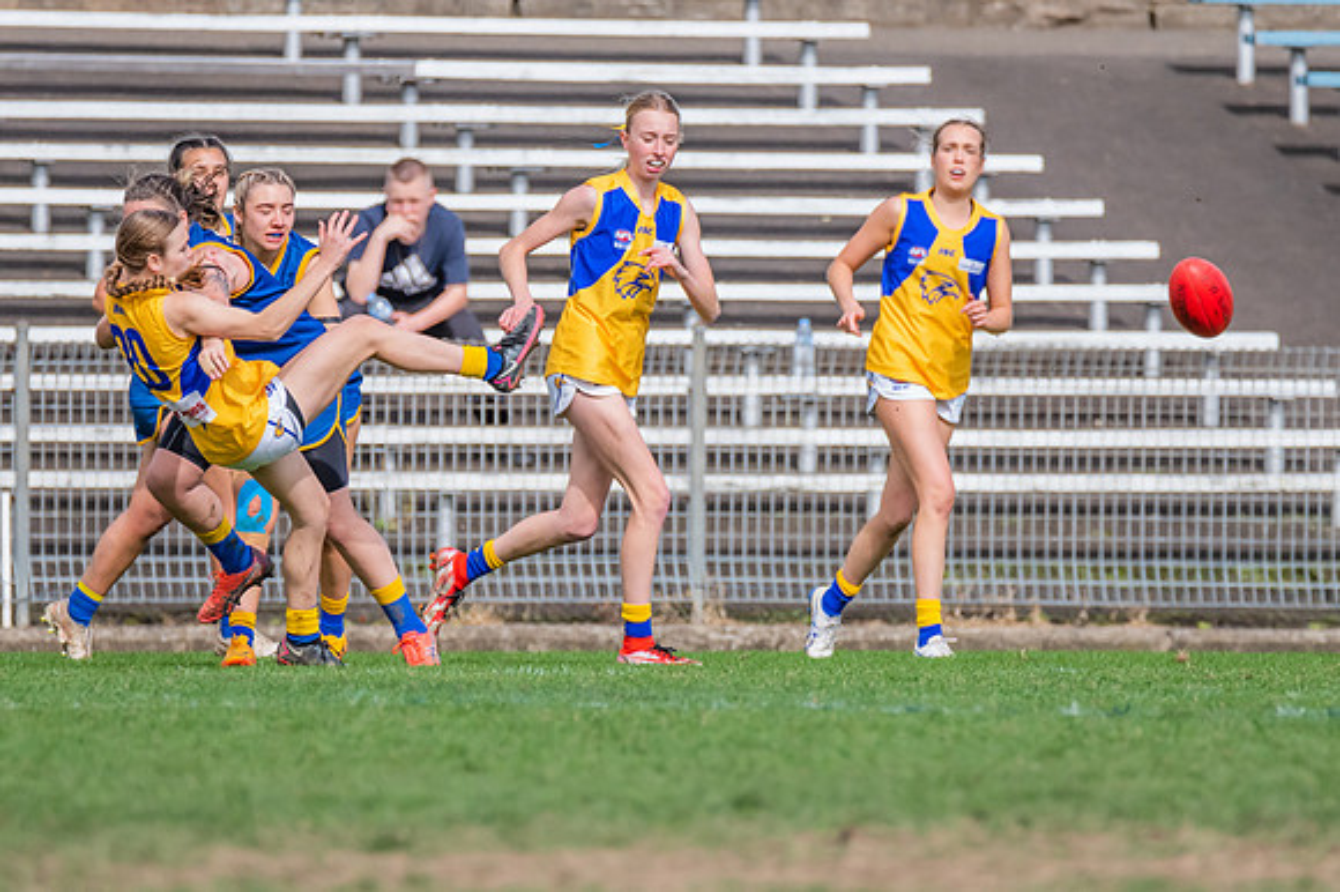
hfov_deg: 2.1
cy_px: 555
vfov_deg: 1.4
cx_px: 608
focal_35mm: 962
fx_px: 35779
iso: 800
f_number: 9
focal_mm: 600
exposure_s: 1/1600
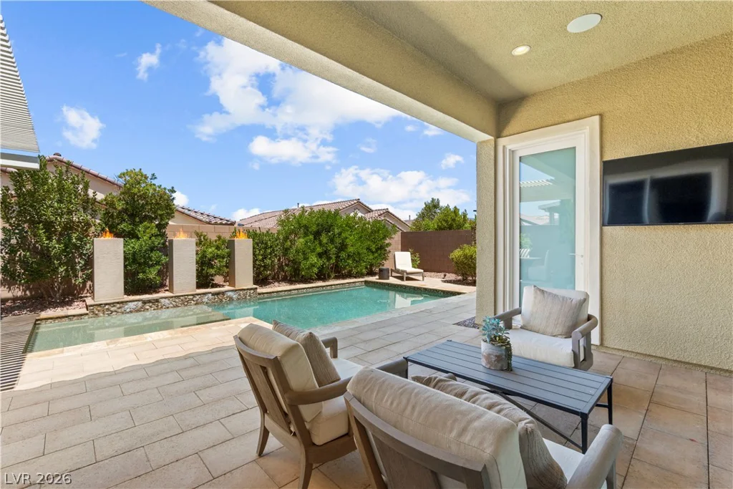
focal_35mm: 15
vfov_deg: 77.3
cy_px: 244
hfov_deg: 100.4
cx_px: 366
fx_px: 305
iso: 400
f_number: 8
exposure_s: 1/50
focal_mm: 10
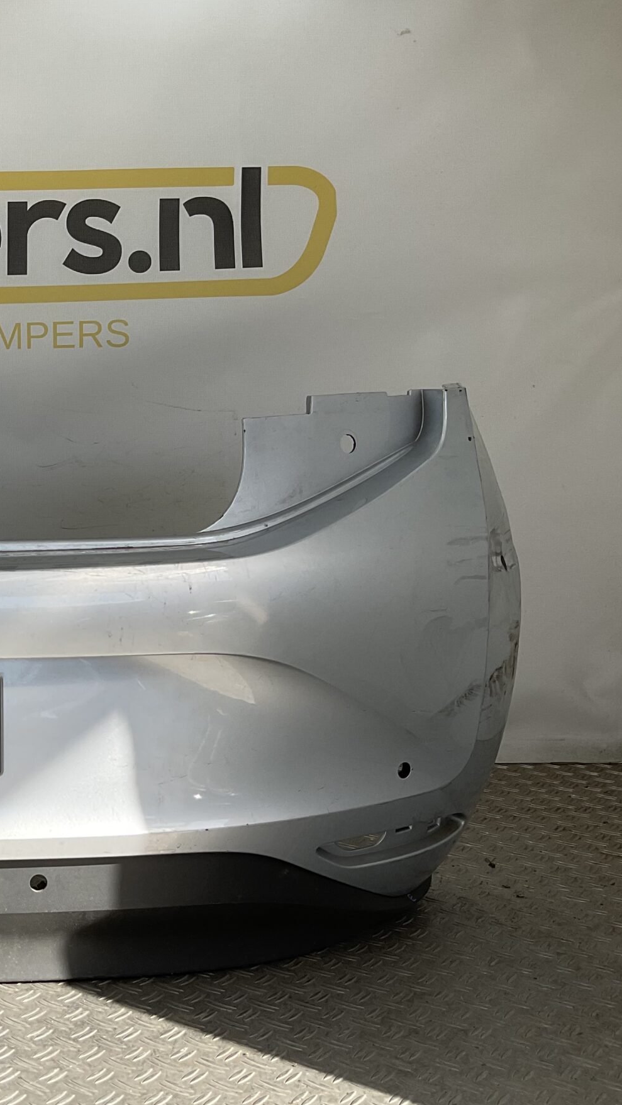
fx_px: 1349
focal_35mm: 46
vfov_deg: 44.6
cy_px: 572
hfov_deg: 23.2
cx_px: -174
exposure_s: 1/739
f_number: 1.8
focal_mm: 3
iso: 16
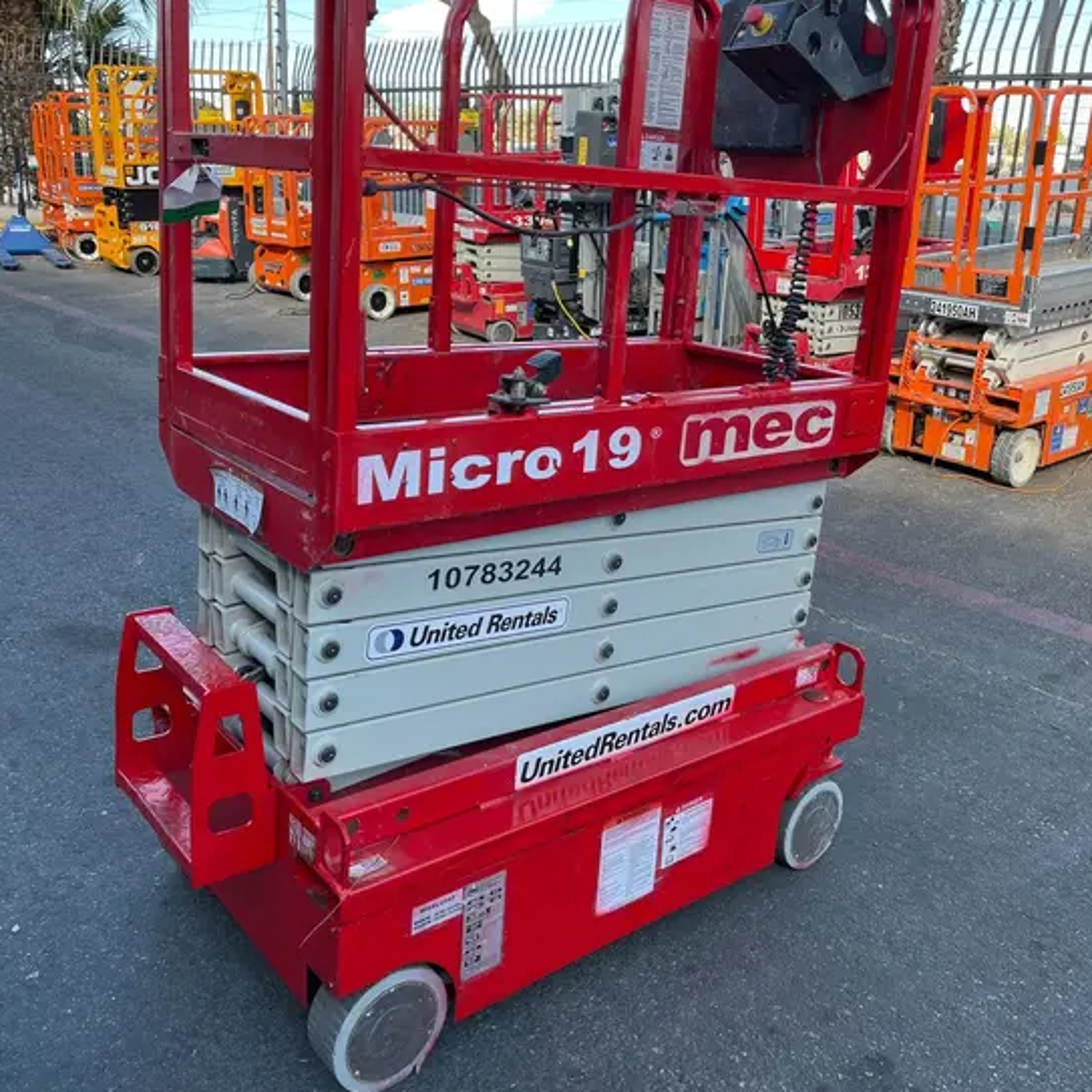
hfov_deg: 52.5
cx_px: 543
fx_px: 1106
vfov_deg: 52.3
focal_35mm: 31
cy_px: 451
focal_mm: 5.1
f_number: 1.6
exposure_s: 1/435
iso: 50
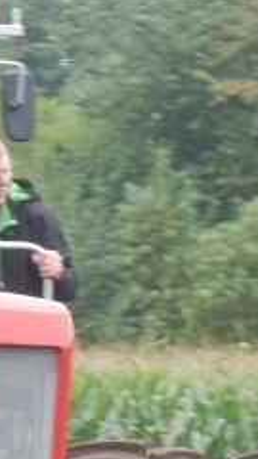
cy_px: 472
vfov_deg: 4.3
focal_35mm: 504
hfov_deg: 2.4
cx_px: -140
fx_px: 6130
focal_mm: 24.7
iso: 125
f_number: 6
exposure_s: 1/50
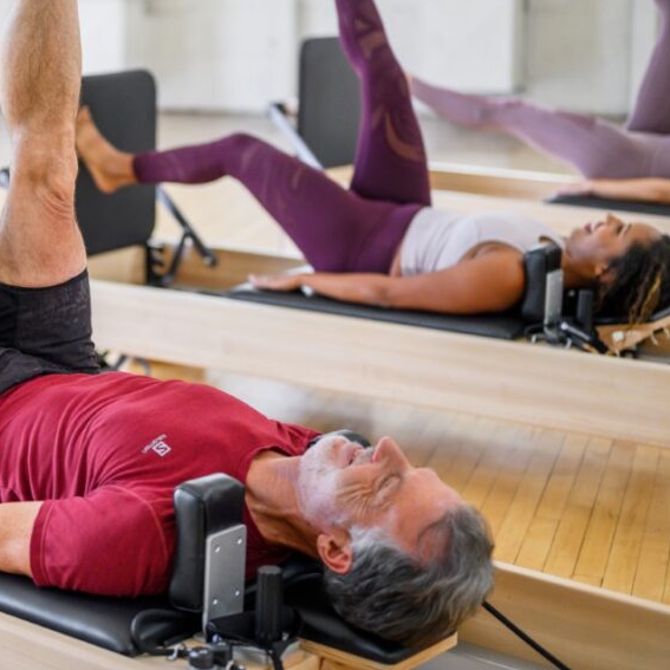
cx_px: 48
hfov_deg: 21.1
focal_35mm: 80
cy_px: 267
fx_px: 1752
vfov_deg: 21.6
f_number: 2
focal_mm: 50
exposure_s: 1/400
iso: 1250
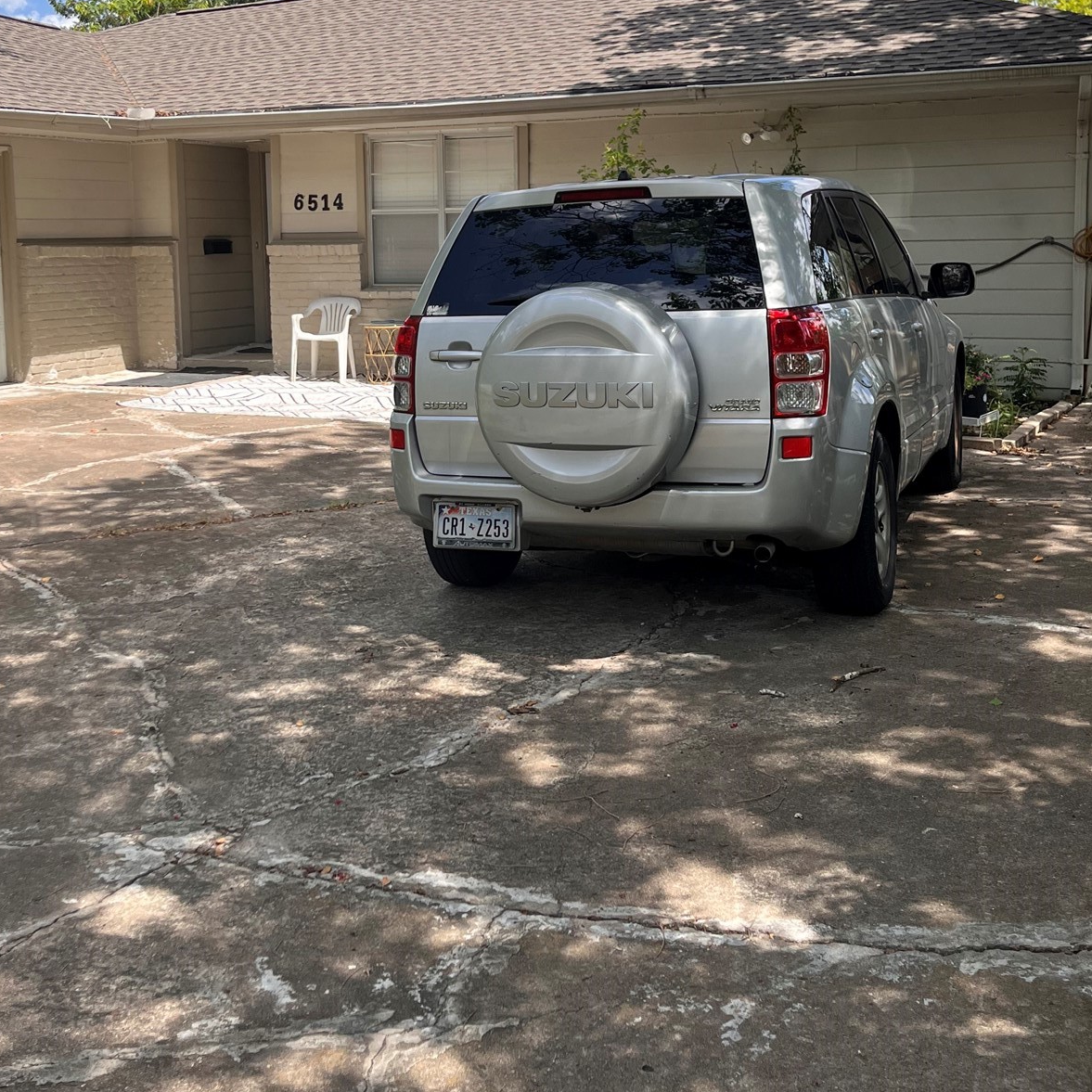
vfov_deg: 41.2
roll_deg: +1.0
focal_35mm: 40
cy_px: 352
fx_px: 1428
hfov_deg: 41.8
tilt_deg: -4.4
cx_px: 502
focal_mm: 5.1
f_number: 1.6
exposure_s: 1/2222
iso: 50
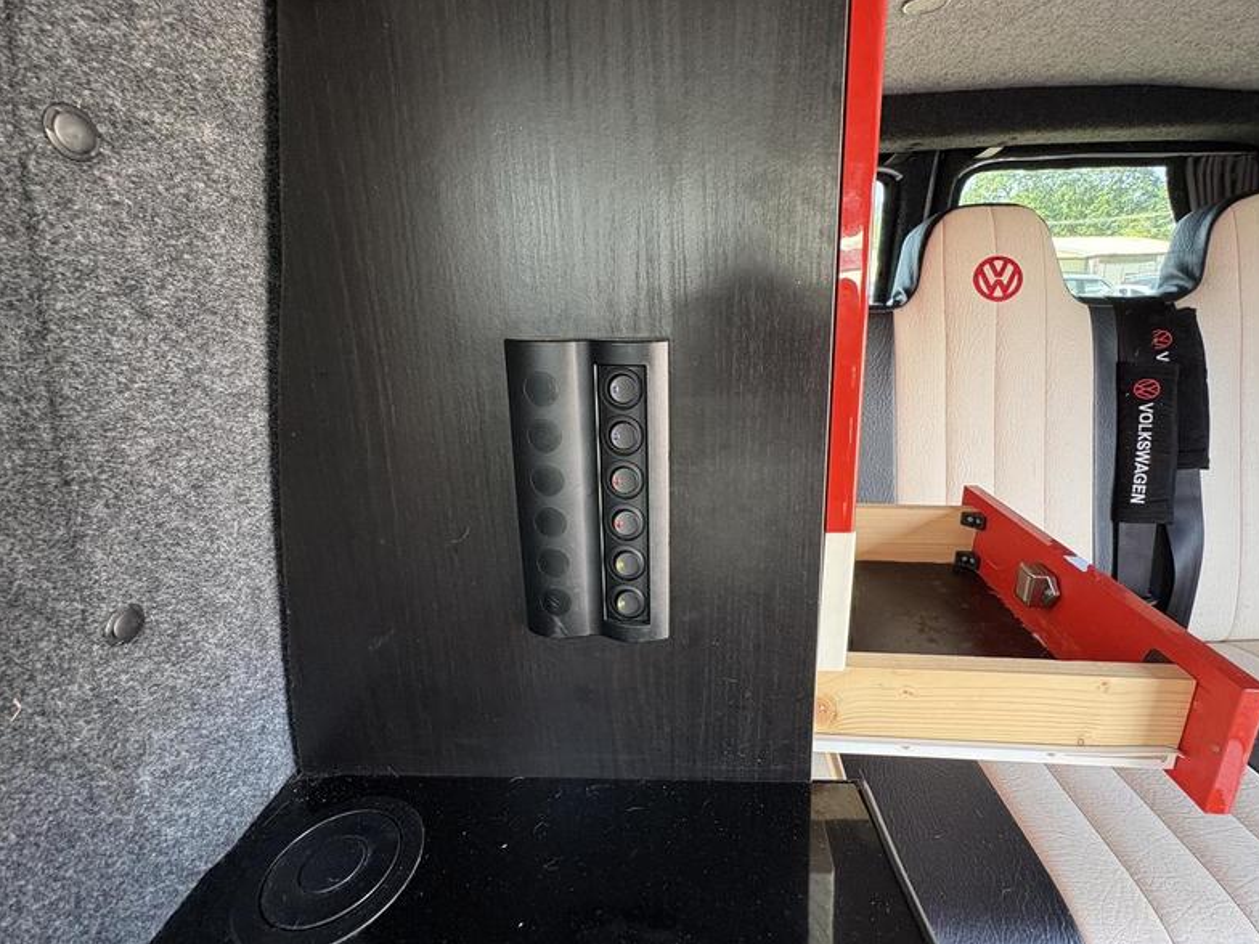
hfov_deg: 94.4
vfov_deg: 78.1
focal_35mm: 16
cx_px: 663
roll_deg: +3.2
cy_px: 456
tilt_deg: -12.2
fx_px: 582
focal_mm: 2.22
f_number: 2.2
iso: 250
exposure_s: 1/60
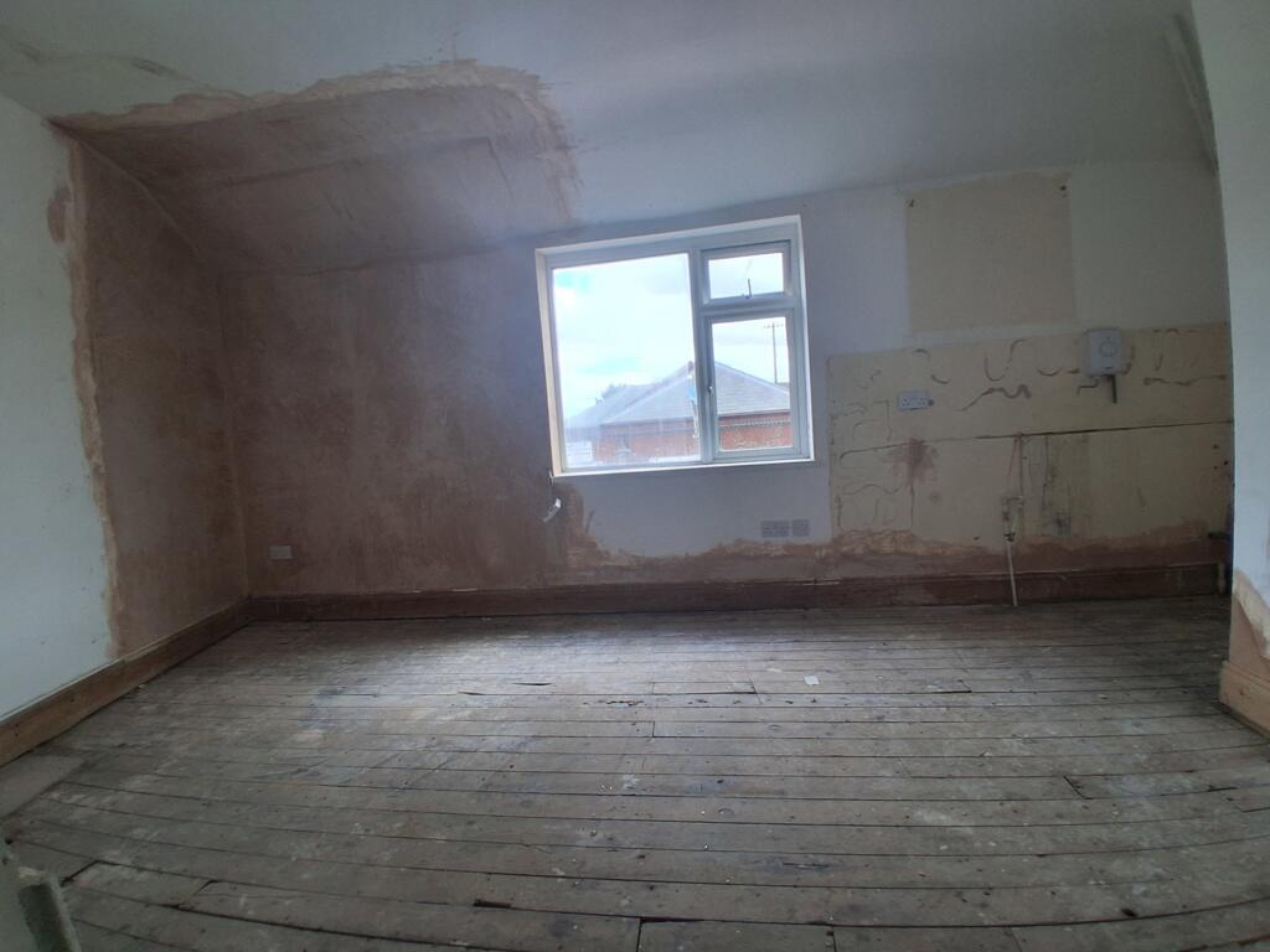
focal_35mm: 17
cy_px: 476
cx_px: 635
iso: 50
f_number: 2.2
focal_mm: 1.4
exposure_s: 1/120
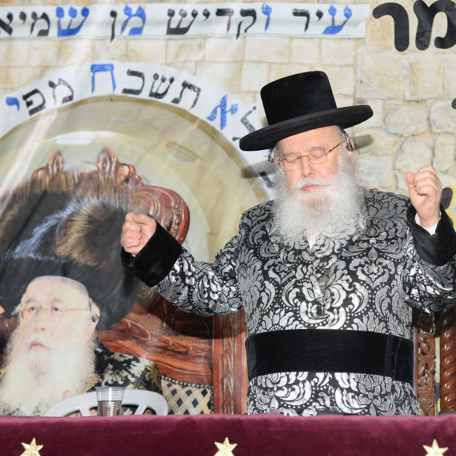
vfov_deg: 19.3
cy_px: 229
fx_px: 1341
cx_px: 340
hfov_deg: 19.2
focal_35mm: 90
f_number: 5.6
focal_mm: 70
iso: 2500
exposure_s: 1/200
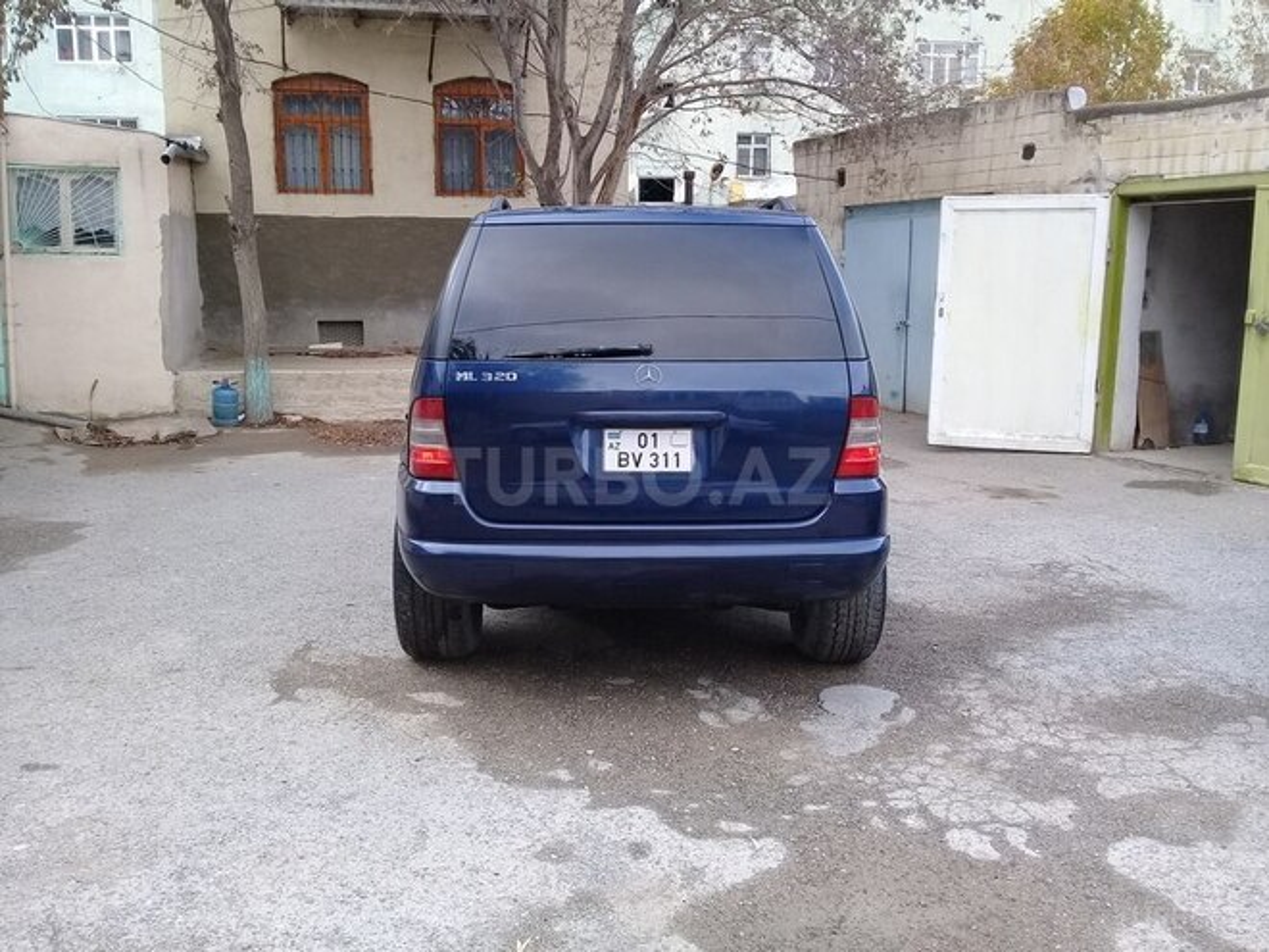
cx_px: 634
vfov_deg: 45.4
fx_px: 1136
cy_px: 476
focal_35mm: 31
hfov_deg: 58.4
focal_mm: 3.3
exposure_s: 1/122
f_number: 2.2
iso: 50
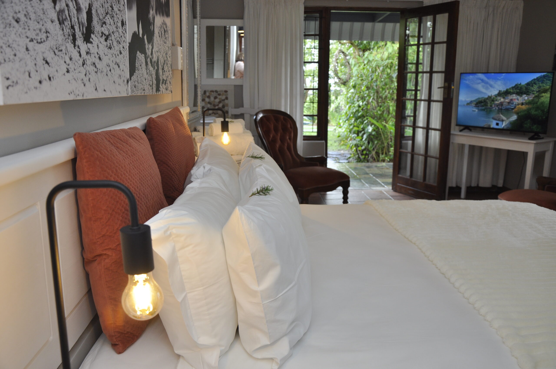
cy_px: 184
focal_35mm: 32
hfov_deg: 59.6
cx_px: 278
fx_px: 486
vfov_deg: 41.6
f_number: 5
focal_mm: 21
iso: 400
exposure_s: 1/80
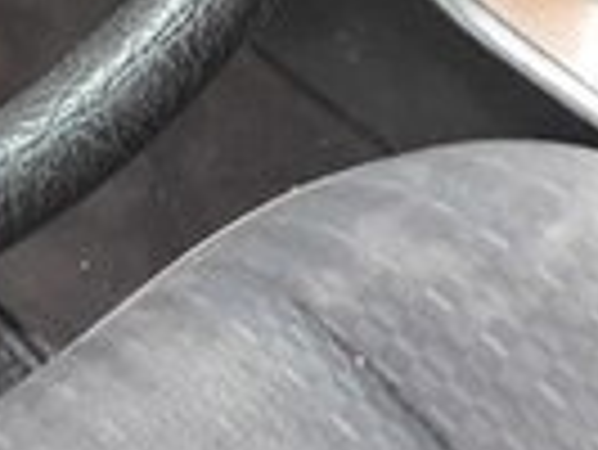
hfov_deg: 14.5
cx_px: 49
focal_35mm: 134
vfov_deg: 9.8
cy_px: -623
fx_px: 2317
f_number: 1.7
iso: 64
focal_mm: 3.71
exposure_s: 1/50
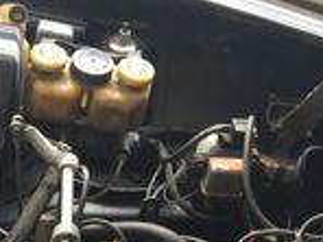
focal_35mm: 125
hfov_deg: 15.5
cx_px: 17
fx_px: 1166
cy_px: 453
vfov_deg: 11.0
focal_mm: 4.15
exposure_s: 1/60
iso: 32
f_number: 2.2
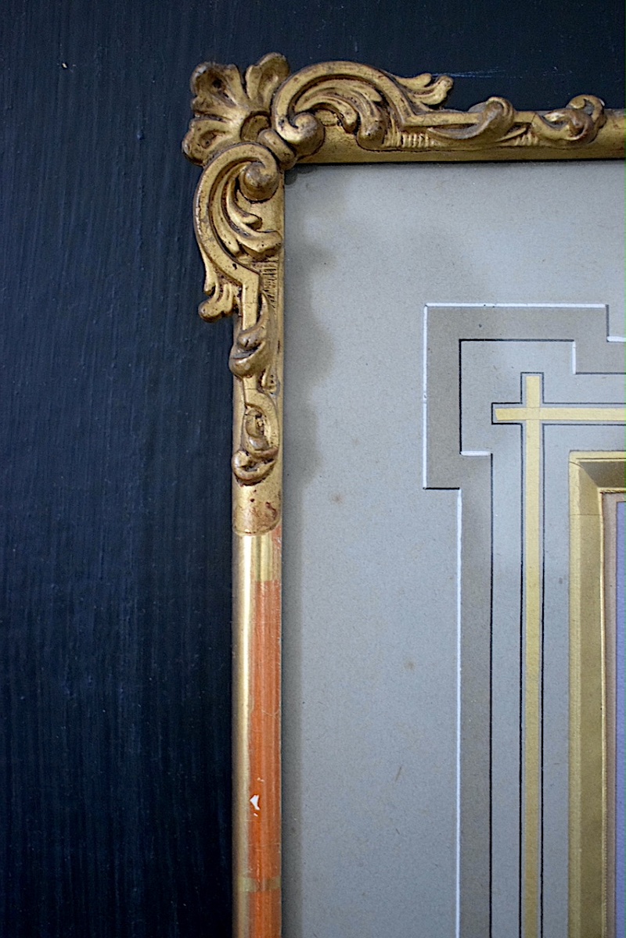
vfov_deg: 42.3
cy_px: 469
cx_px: 313
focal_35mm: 46
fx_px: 1213
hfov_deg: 28.9
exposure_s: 1/100
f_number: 4.2
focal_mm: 31
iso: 3200
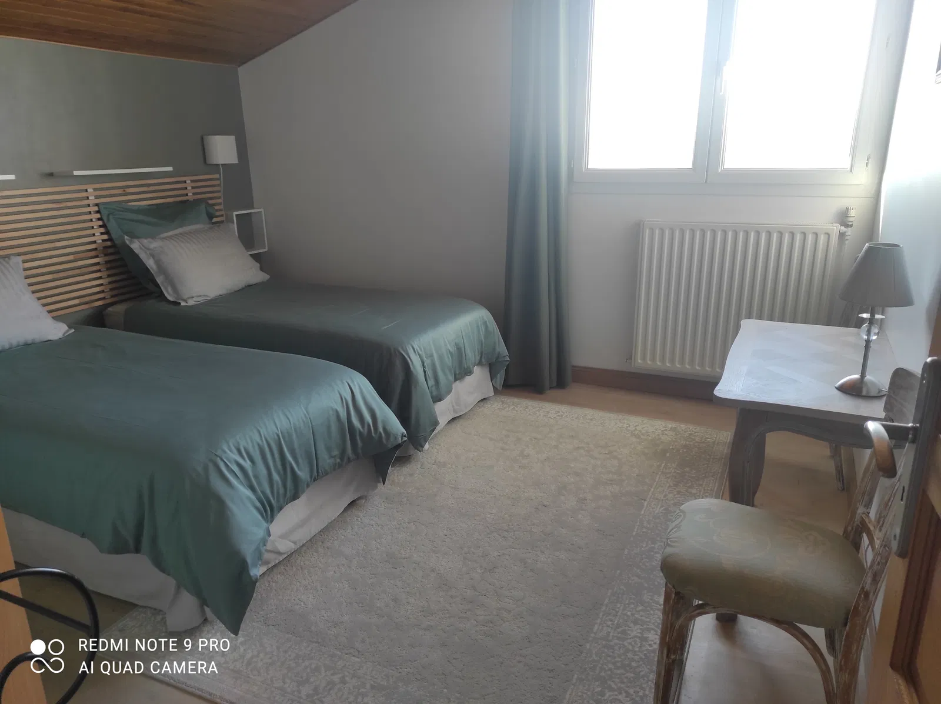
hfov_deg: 69.4
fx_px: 679
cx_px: 470
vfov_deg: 54.8
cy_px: 352
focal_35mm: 25
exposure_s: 1/100
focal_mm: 5.43
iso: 102
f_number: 1.89
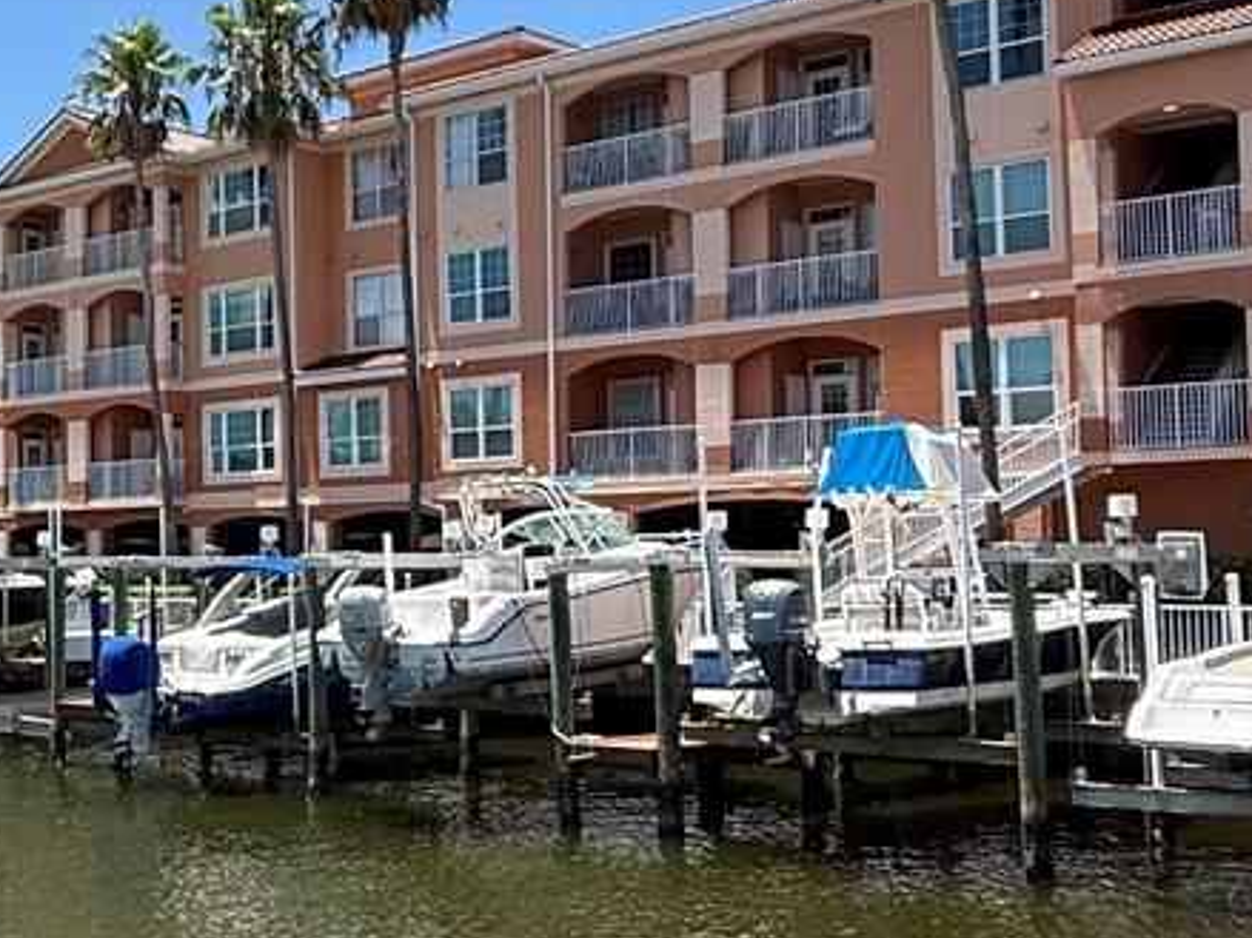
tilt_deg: +3.1
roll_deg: -0.4
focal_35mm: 51
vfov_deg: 28.5
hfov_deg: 33.2
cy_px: 482
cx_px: -91
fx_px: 1844
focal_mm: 2.22
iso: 50
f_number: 2.2
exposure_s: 1/1368
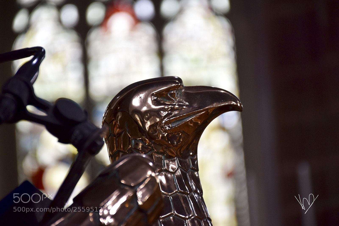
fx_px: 1978
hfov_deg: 9.8
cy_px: 113
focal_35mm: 210
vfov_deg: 6.5
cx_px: 170
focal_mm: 140
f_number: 5.6
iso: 400
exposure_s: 1/50
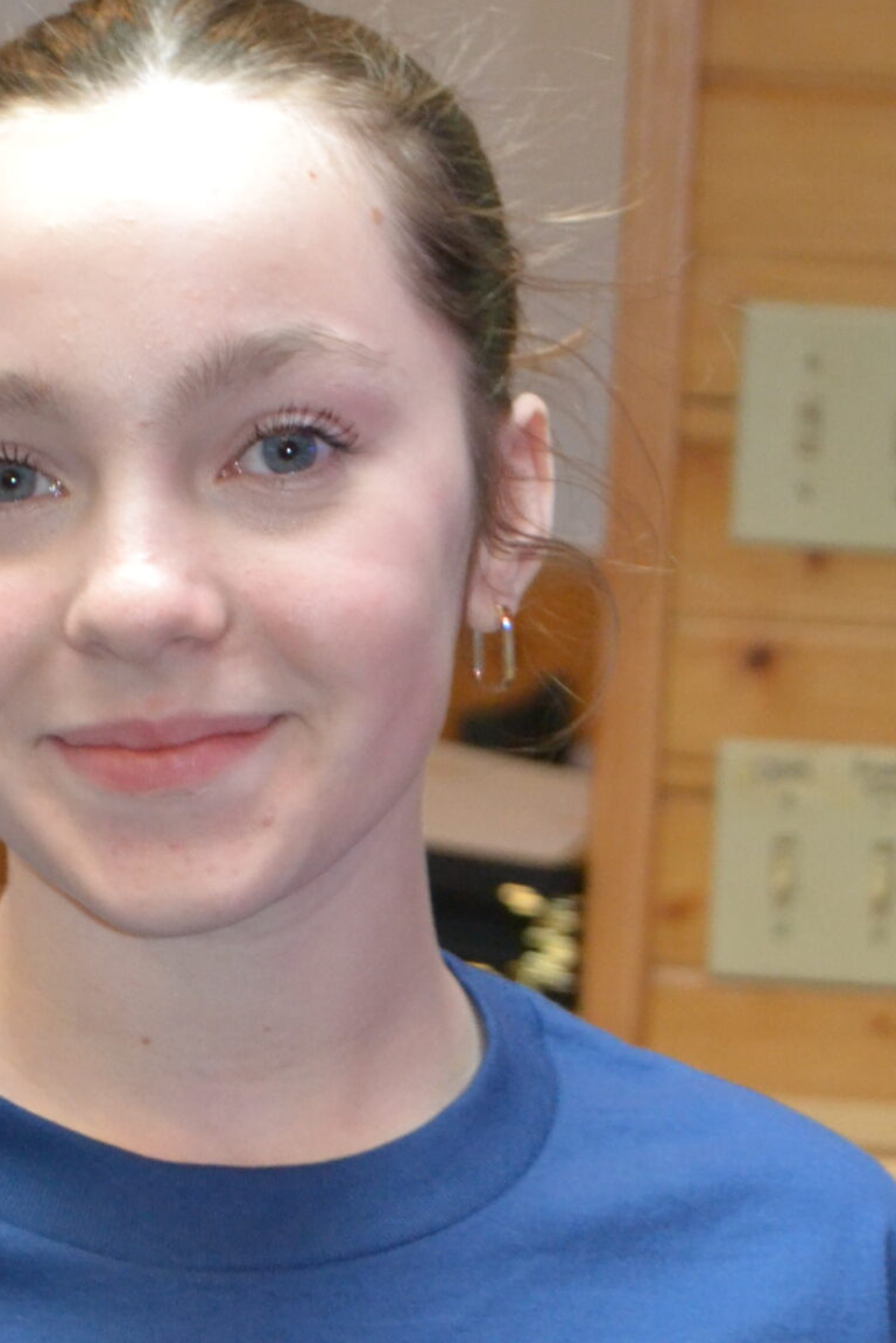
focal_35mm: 183
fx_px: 6834
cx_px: 213
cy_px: 1008
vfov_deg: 11.2
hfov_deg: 7.5
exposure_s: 1/60
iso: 2200
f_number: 5.6
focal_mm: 55
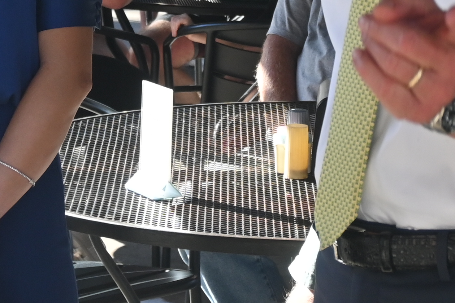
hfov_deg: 10.7
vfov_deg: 7.0
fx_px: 2429
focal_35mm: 192
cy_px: -252
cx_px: 294
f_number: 4.8
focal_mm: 29
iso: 280
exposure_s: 1/250
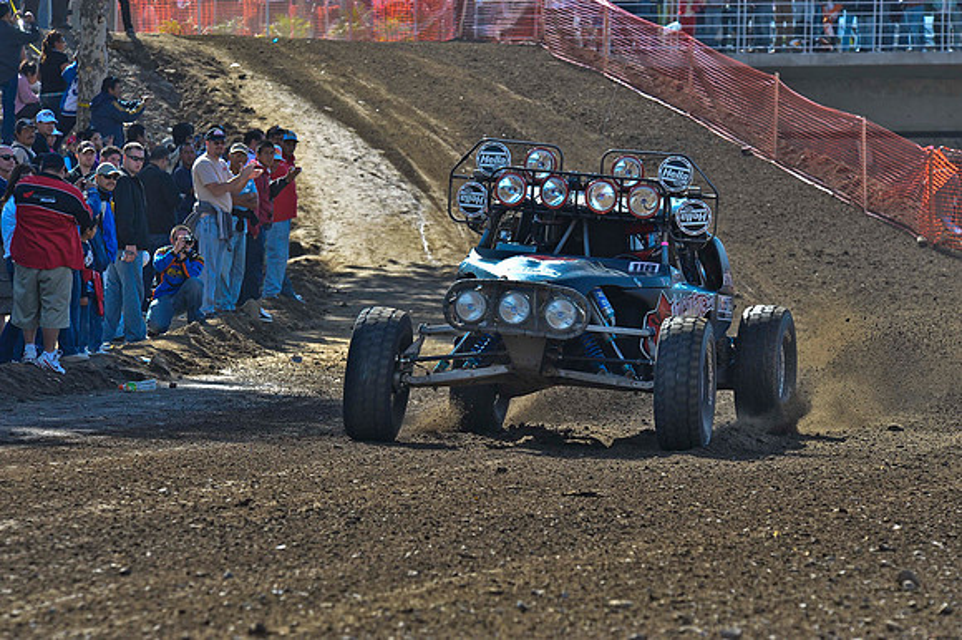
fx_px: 6142
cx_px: 481
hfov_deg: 9.0
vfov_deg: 6.0
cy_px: 320
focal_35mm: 230
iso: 640
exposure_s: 1/640
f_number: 7.1
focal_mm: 230
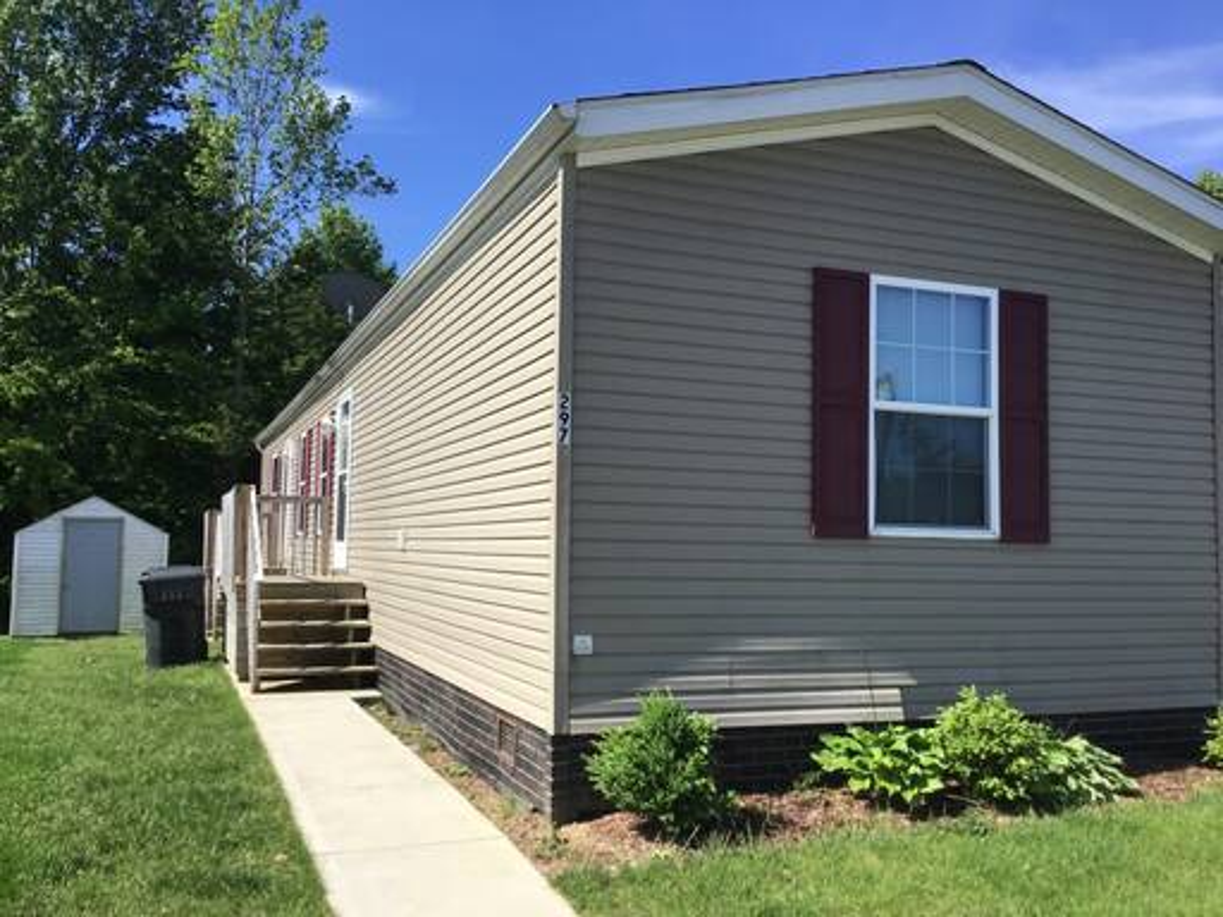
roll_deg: -0.9
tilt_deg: +4.3
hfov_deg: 58.4
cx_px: 612
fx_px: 1095
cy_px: 458
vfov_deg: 45.4
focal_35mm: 31
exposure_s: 1/1148
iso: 25
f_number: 2.4
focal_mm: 3.3
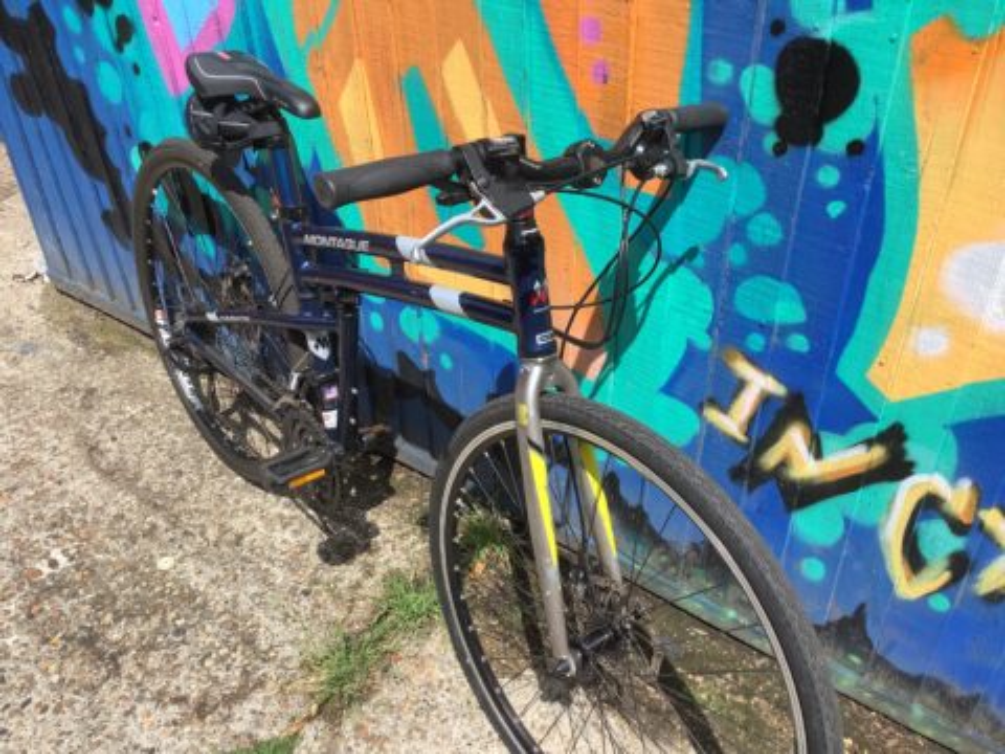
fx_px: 900
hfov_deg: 58.4
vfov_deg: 45.4
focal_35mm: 31
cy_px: 377
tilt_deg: -37.6
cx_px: 502
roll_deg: +0.1
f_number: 2.4
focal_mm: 3.3
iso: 25
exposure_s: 1/762
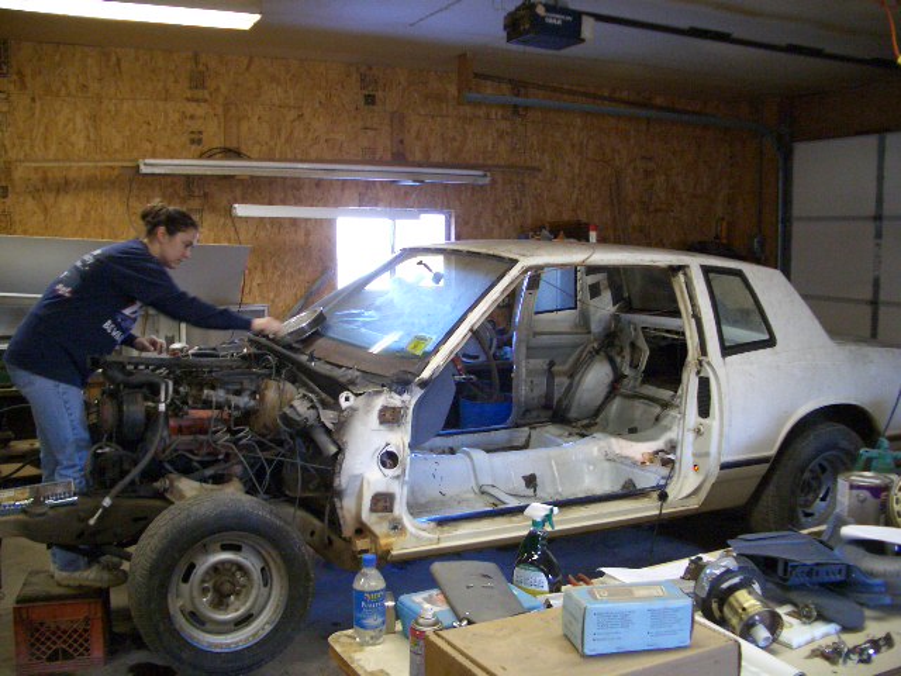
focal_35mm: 35
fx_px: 911
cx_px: 450
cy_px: 338
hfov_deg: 52.6
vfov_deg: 40.7
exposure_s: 1/40
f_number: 2.6
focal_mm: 5.8
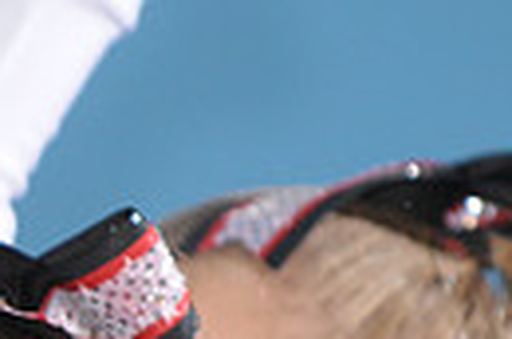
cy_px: 696
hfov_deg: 1.5
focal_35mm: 1343
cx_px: -236
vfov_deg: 1.0
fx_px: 19054
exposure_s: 1/125
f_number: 2.8
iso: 500
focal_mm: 200
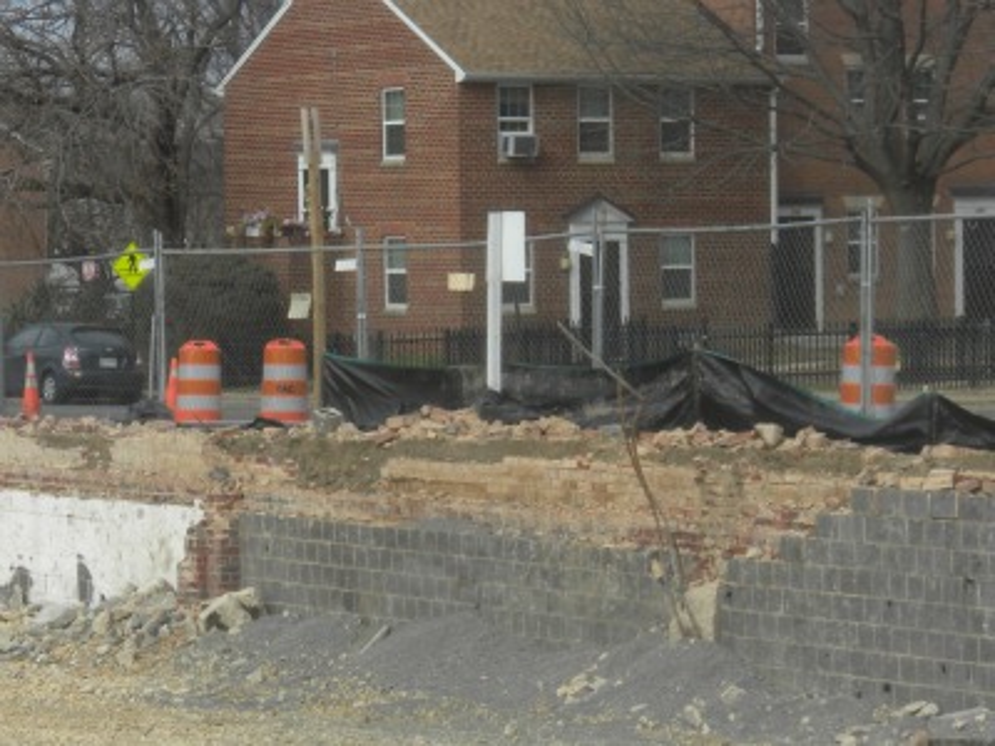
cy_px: 373
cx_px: 498
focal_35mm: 100
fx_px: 2874
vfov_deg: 14.8
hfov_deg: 19.6
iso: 64
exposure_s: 1/415
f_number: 5.1
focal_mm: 17.7
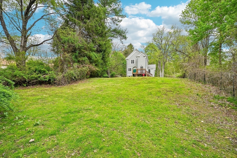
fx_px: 105
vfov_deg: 73.8
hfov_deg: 96.7
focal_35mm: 16
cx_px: 118
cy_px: 79
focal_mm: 16
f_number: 8
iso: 400
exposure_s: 1/500
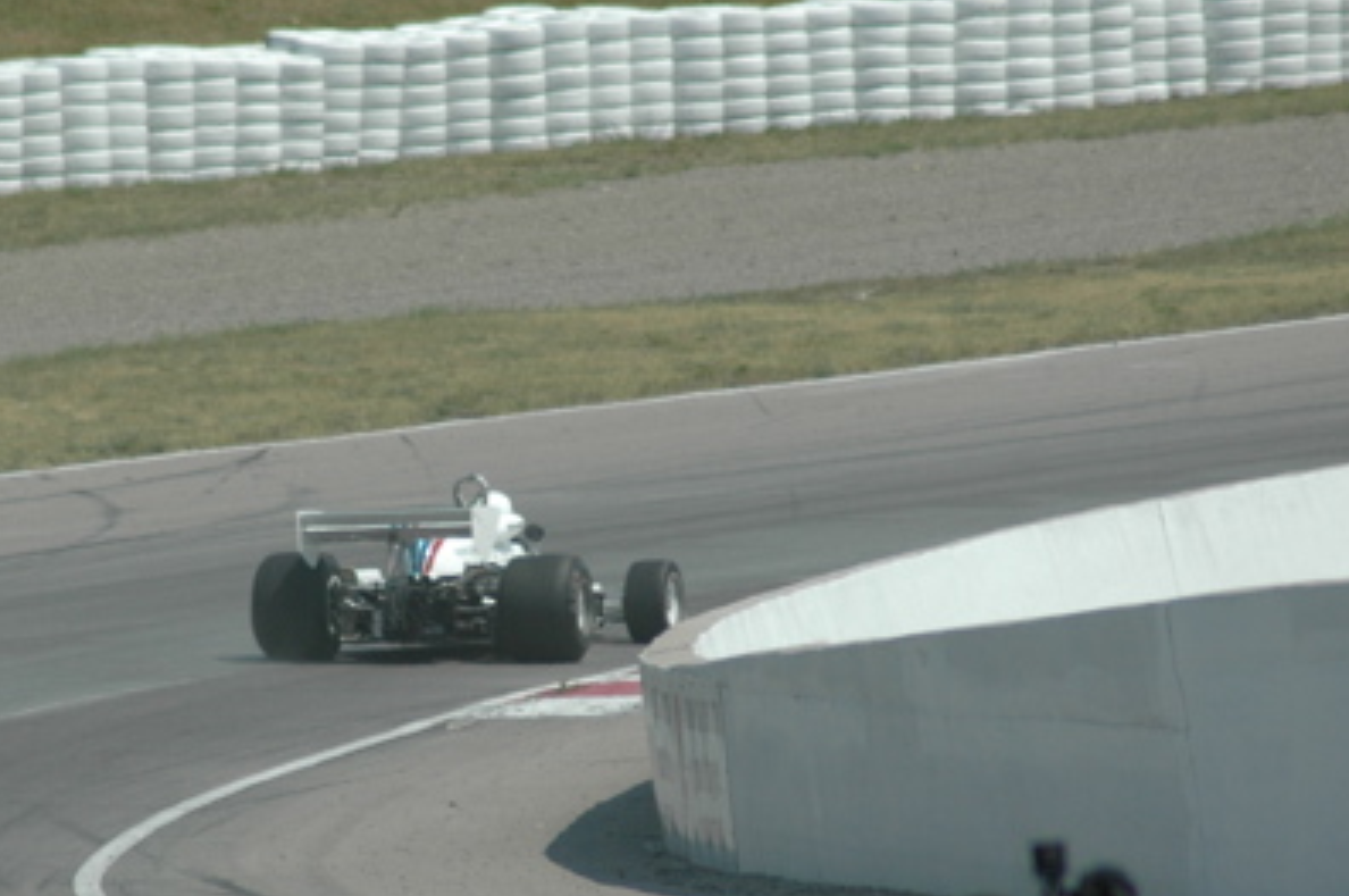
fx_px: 27246
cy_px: 567
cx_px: 518
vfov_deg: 1.9
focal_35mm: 728
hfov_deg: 2.8
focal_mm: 300
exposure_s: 1/2000
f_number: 5.6
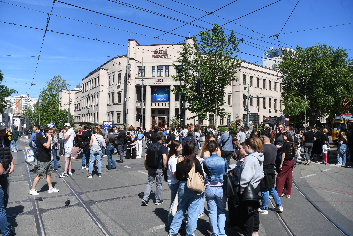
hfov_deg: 65.5
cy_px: 118
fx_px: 275
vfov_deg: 46.4
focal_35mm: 28
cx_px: 176
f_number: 5.6
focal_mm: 28
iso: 200
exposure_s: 1/1250
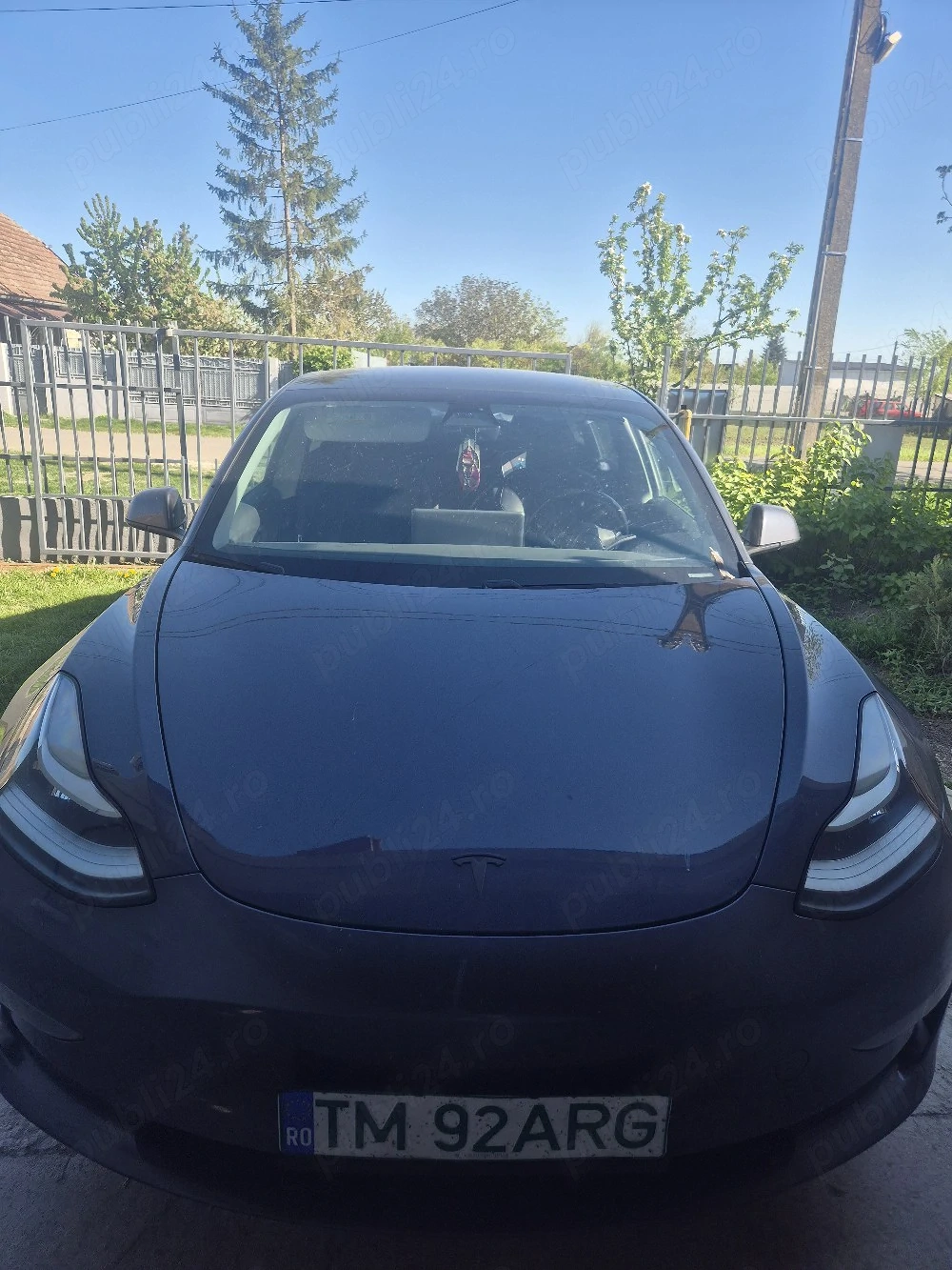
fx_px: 843
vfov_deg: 73.9
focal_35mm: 23
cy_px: 635
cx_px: 476
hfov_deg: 58.9
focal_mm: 5.4
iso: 25
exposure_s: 1/714
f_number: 1.8
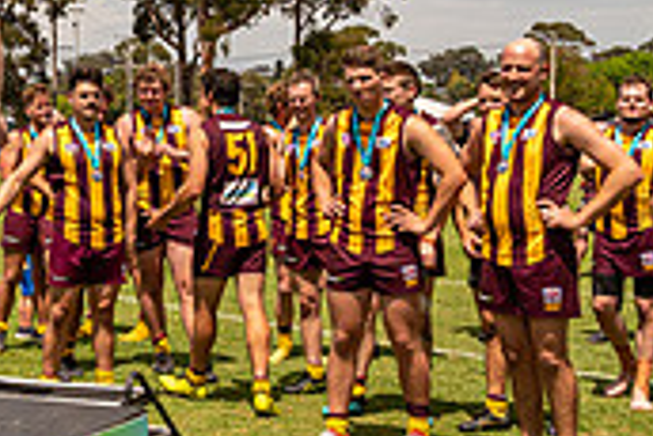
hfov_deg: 22.3
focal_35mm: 83
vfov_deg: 16.4
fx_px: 1507
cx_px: -157
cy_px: 85
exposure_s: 1/800
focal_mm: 16
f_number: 8
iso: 200
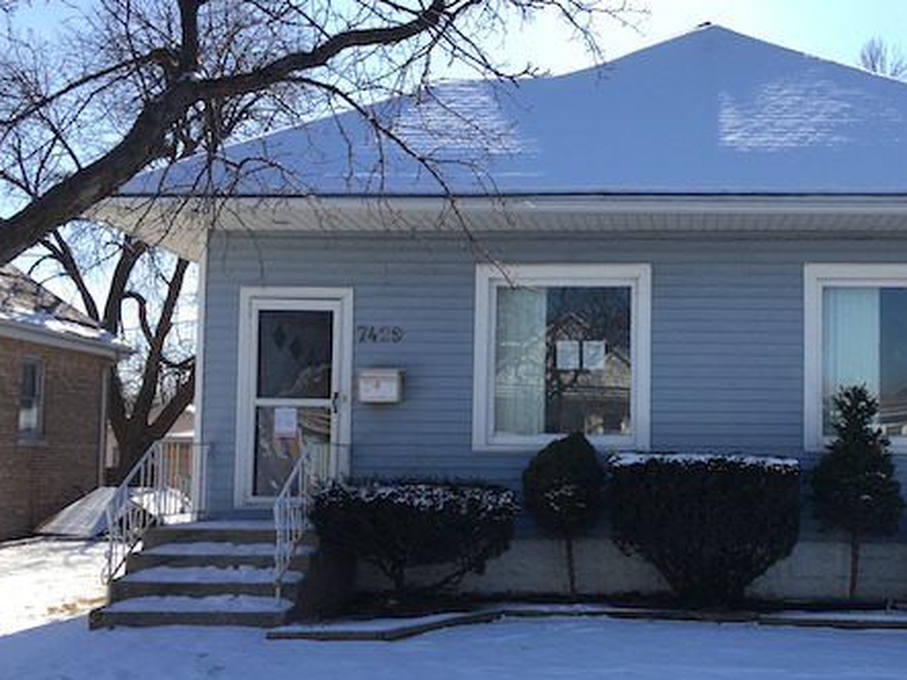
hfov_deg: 43.9
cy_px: 392
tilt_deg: +2.4
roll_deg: -0.1
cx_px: 636
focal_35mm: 42
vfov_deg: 34.3
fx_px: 1100
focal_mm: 4.15
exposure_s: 1/927
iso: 25
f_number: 2.2
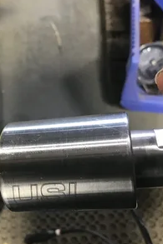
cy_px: 122
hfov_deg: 30.2
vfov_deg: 44.5
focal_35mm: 44
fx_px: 299
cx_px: 52
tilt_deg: -66.6
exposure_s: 1/30
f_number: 2.4
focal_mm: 3.3
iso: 100
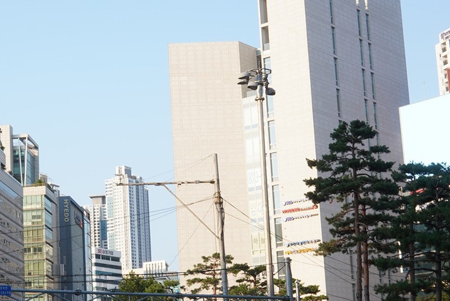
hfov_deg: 23.9
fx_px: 1038
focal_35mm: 83
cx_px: 66
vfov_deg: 16.5
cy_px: 177
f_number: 14
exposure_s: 1/100
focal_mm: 35
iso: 400
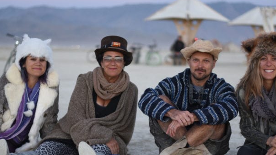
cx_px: 142
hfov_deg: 23.9
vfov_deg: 13.6
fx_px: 651
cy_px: 106
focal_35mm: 89
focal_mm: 50
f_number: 1.8
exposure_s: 1/640
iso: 1000
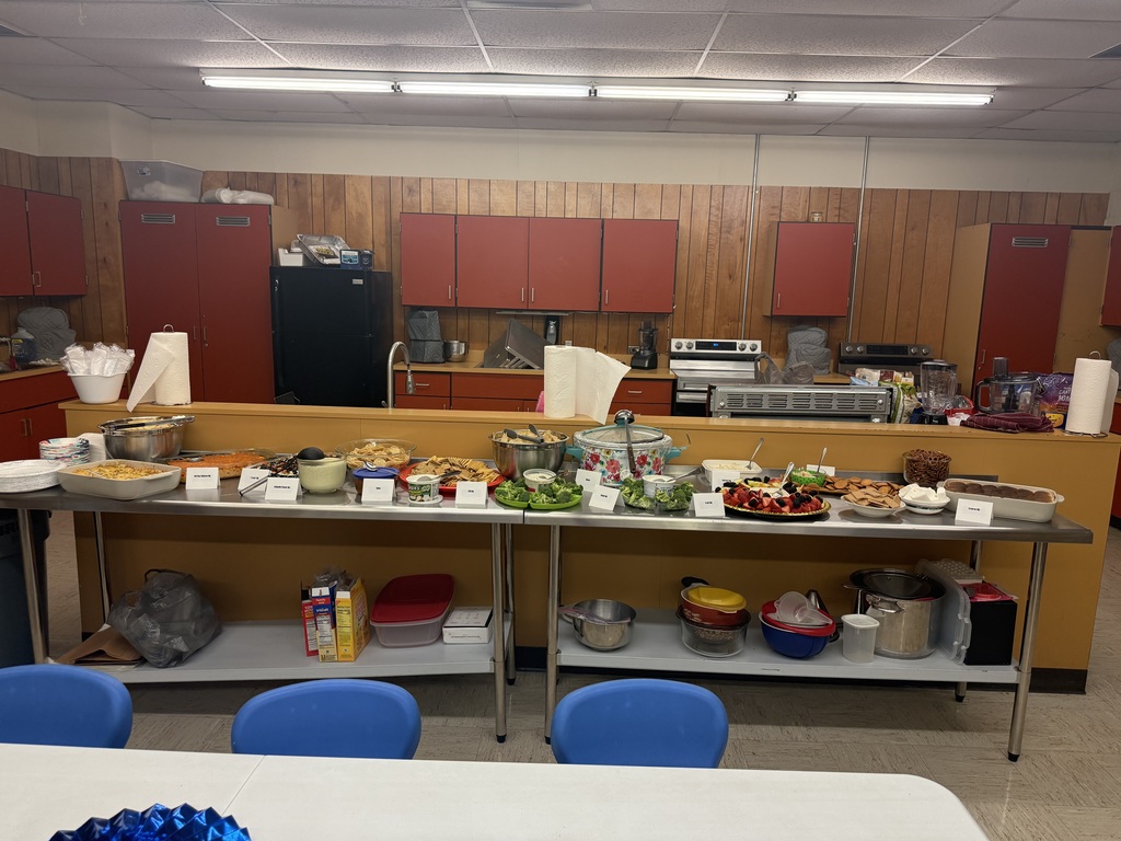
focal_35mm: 24
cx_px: 560
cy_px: 420
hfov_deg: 71.6
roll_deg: -1.4
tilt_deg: -9.1
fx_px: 777
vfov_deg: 56.8
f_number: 1.78
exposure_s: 1/197
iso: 200
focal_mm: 6.76
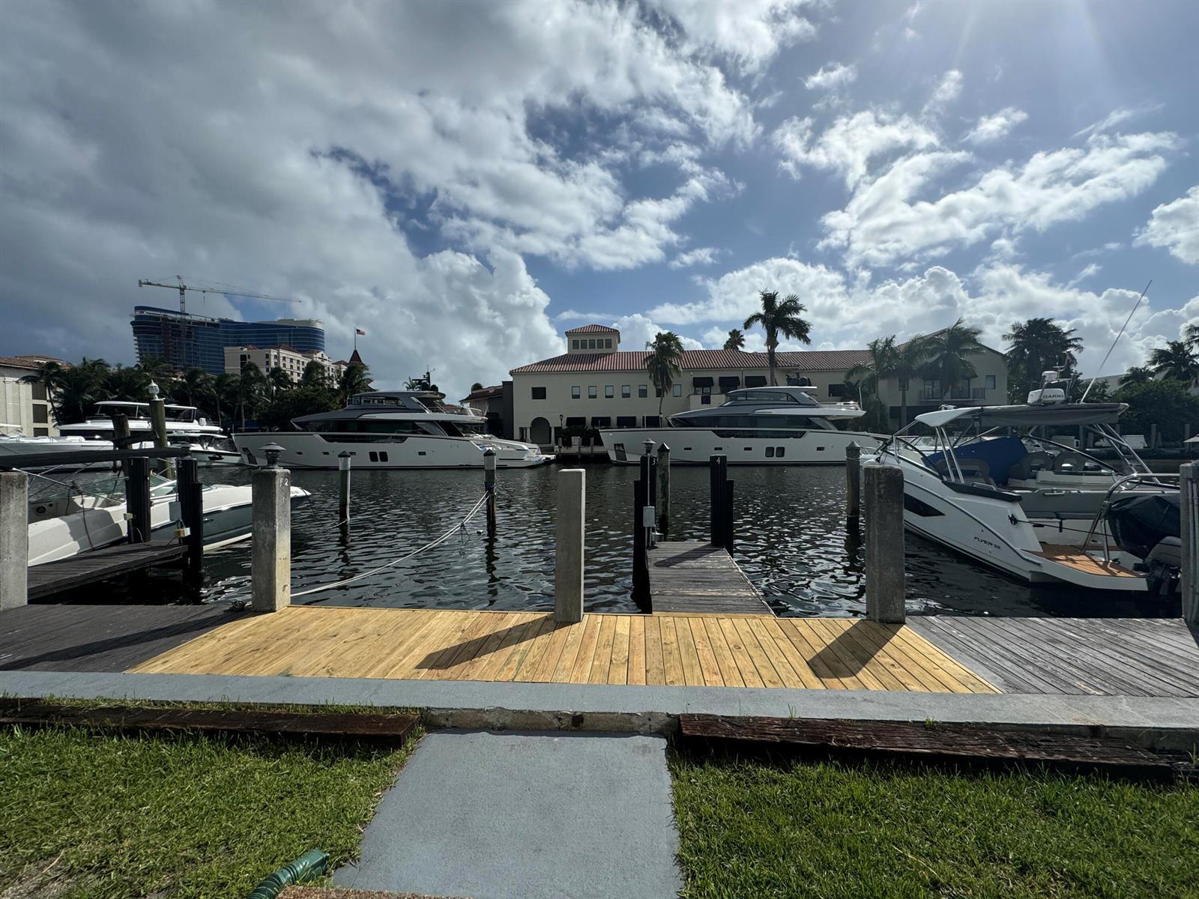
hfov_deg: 102.1
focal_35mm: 14
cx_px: 600
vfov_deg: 85.7
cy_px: 450
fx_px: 485
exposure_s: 1/4630
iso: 50
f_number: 2.2
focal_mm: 2.22
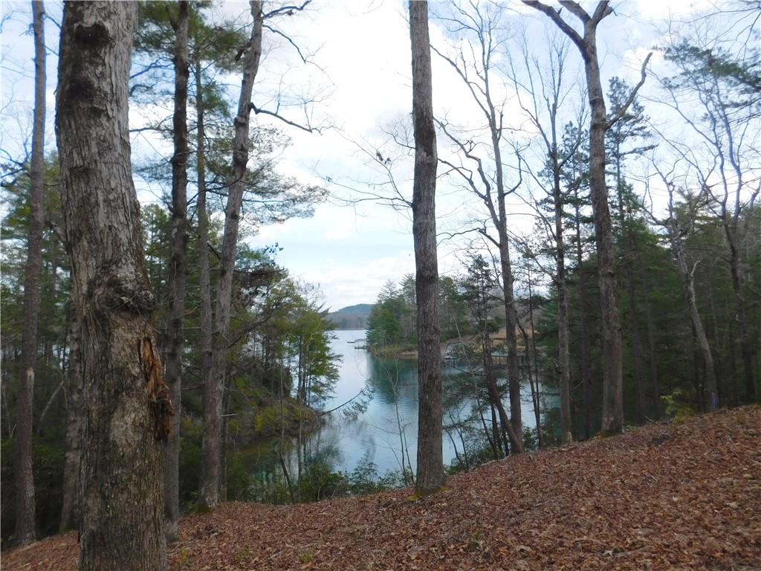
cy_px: 286
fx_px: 506
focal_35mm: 23
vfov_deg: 58.9
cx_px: 380
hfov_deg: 73.9
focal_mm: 4
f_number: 3
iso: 125
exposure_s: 1/1000
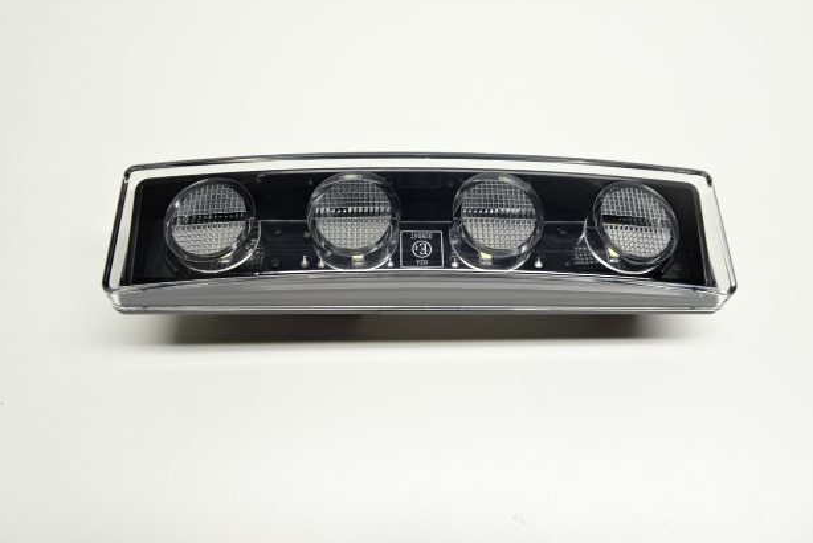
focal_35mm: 26
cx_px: 409
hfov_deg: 69.4
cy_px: 248
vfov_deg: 49.5
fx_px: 587
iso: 100
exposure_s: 1/30
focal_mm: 4.1
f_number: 3.5
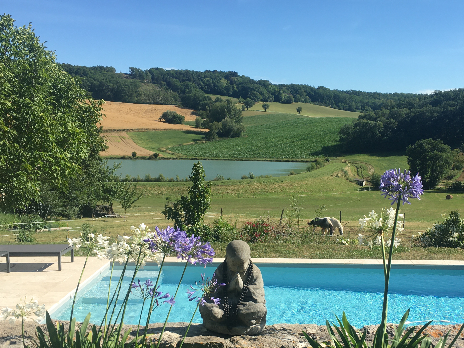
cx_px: 274
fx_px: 563
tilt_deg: -6.8
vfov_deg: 34.2
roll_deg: -1.0
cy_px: 210
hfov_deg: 44.6
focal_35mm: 42
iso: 25
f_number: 2.2
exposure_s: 1/1183
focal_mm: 4.15
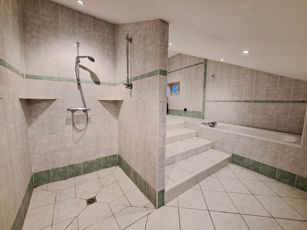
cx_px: 154
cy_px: 115
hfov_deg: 106.2
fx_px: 115
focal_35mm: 13
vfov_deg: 89.9
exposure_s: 1/50
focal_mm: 1.74
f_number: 2.2
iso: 250
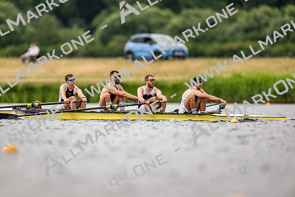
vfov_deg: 2.3
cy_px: 98
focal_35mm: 600
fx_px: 4918
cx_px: 148
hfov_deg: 3.4
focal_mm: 600
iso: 280
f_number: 4
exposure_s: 1/2500
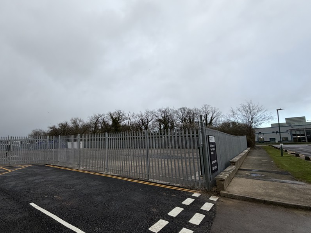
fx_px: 162
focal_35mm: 18
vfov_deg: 71.5
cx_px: 116
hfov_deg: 86.0
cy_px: 123
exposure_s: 1/502
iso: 64
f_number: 2.2
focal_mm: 2.22
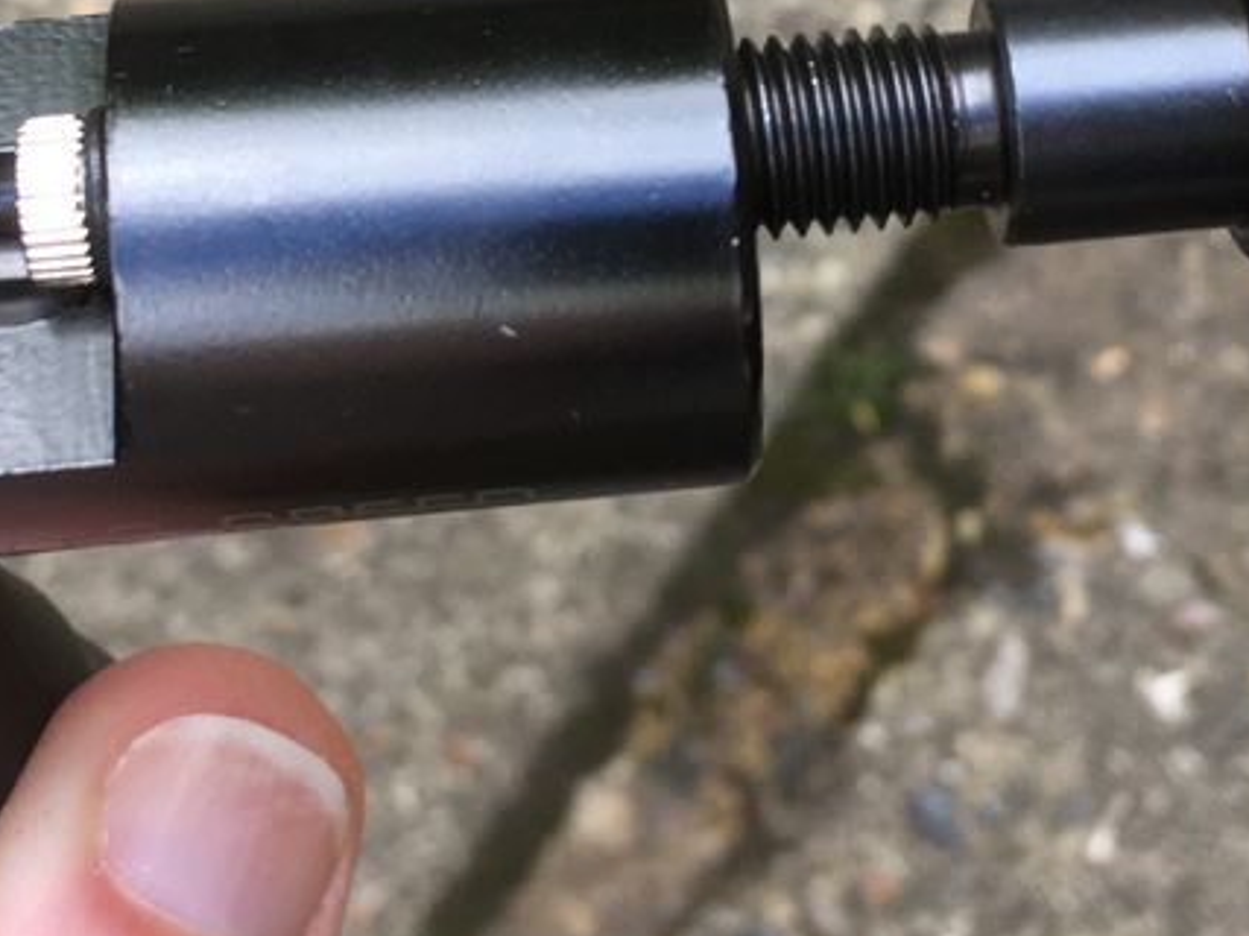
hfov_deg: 22.5
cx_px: 717
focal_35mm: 87
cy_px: 108
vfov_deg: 16.8
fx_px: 3138
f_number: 2.2
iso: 40
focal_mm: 4.15
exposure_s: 1/100
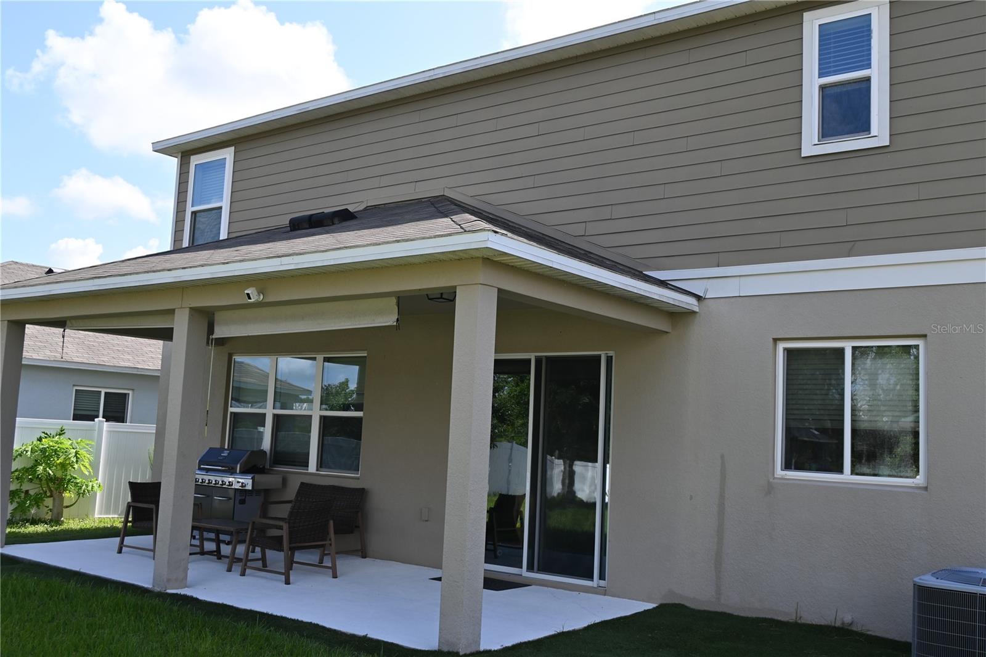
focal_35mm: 34
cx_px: 493
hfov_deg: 55.1
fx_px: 945
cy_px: 328
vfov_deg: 38.3
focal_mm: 23
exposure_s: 1/250
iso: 100
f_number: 6.3
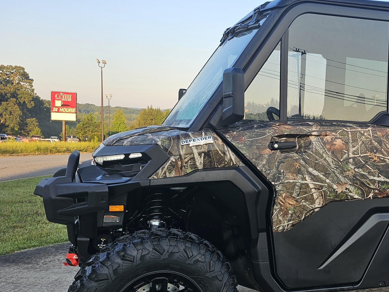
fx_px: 506
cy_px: 174
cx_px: 347
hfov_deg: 39.2
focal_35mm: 45
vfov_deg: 32.1
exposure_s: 1/180
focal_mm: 6.3
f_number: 1.7
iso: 16
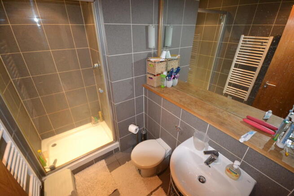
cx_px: 147
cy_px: 98
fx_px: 123
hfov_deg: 100.4
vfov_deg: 77.4
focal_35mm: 15
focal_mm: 10
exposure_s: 1/60
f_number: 4
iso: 2000
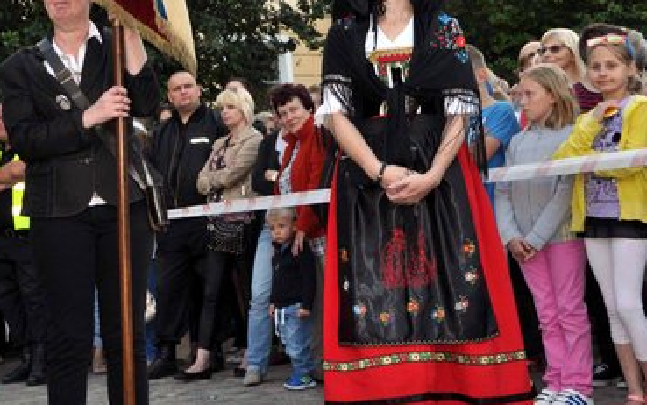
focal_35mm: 86
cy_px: 181
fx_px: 1517
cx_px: 154
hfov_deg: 23.8
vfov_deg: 15.2
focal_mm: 32
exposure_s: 1/60
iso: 640
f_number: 13
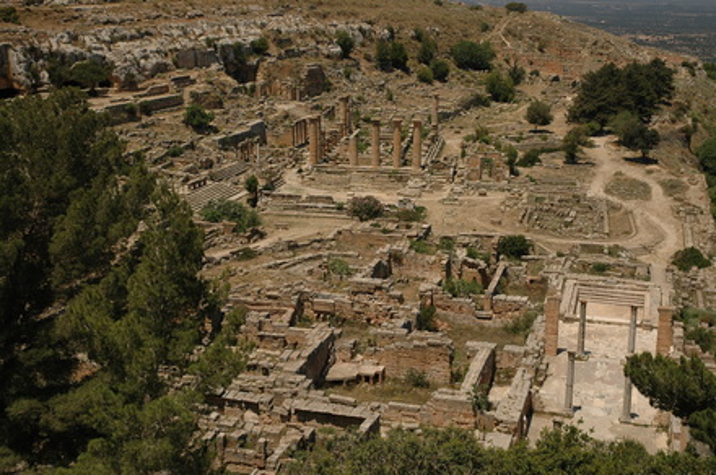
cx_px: 358
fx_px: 923
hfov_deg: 42.4
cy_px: 238
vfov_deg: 28.9
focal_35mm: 46
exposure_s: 1/1250
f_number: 7.1
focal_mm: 31
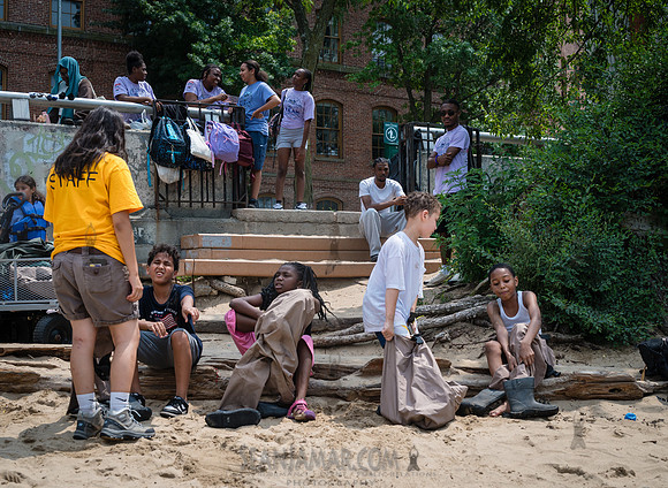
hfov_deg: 37.9
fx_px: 973
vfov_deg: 28.2
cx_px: 338
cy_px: 255
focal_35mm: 51
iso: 160
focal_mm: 44
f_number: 5
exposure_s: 1/800
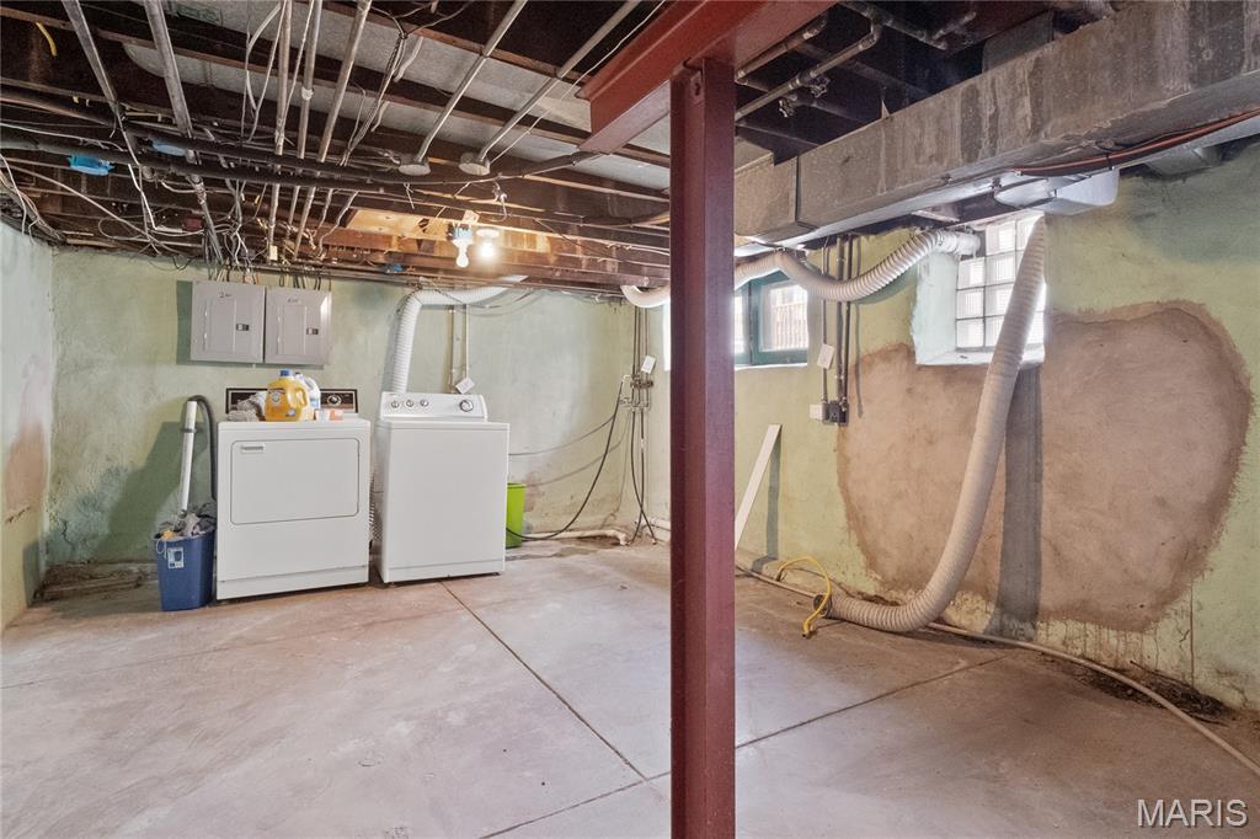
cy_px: 420
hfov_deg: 90.0
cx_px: 630
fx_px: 630
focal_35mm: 18
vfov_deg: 67.3
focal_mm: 9
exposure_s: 1/10
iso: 3200
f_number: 5.6
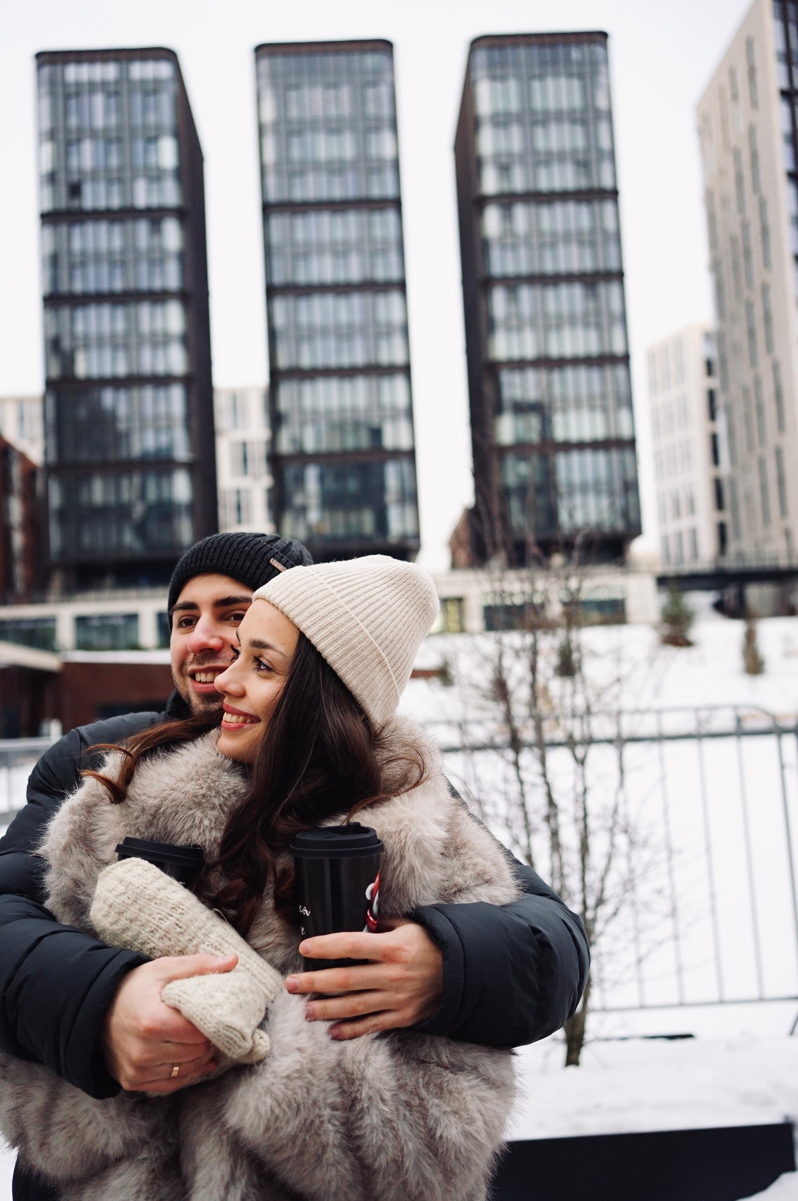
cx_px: 392
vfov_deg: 53.2
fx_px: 1199
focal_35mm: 36
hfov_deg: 36.8
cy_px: 601
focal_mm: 35
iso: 1250
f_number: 2.8
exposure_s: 1/1250
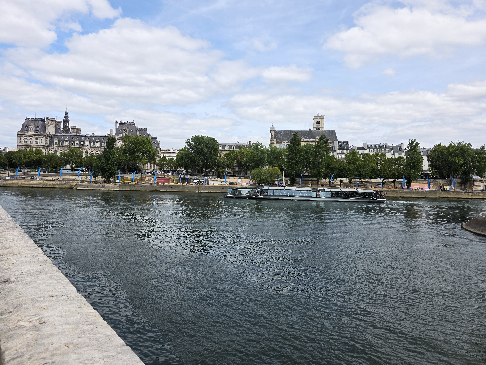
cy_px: 182
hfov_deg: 73.9
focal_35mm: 23
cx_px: 243
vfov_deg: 58.9
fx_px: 323
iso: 80
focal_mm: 6.3
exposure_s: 1/4650
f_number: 1.7
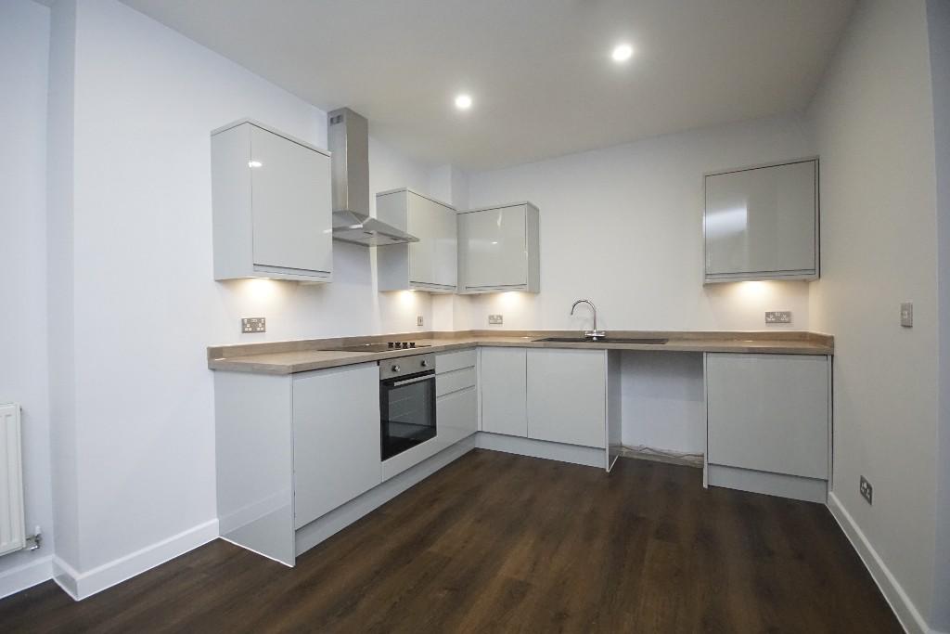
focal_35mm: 15
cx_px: 475
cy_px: 317
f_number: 4
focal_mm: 10
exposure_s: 1/125
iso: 3200
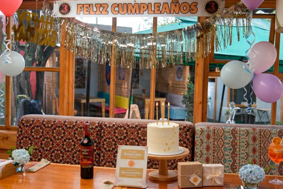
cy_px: 94
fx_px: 669
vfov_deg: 16.1
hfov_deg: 23.9
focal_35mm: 85
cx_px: 142
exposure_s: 1/1000
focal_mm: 85
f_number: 8
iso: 400
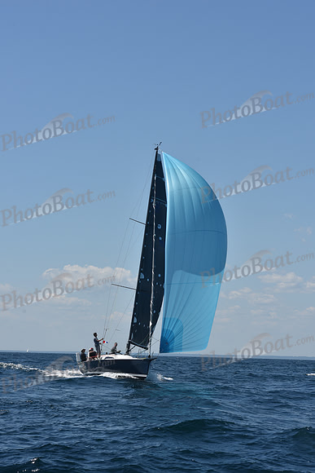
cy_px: 236
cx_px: 158
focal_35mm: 90
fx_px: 1180
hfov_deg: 15.2
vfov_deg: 22.6
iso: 200
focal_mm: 90
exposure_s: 1/1000
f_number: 9
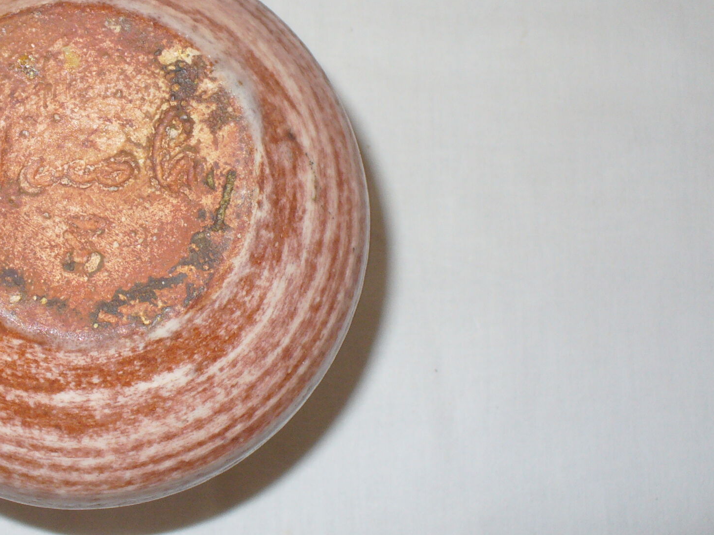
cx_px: 185
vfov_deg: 22.3
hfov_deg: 29.4
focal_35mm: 65
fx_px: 1341
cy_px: 119
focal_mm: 6.1
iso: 100
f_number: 2.8
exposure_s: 1/8
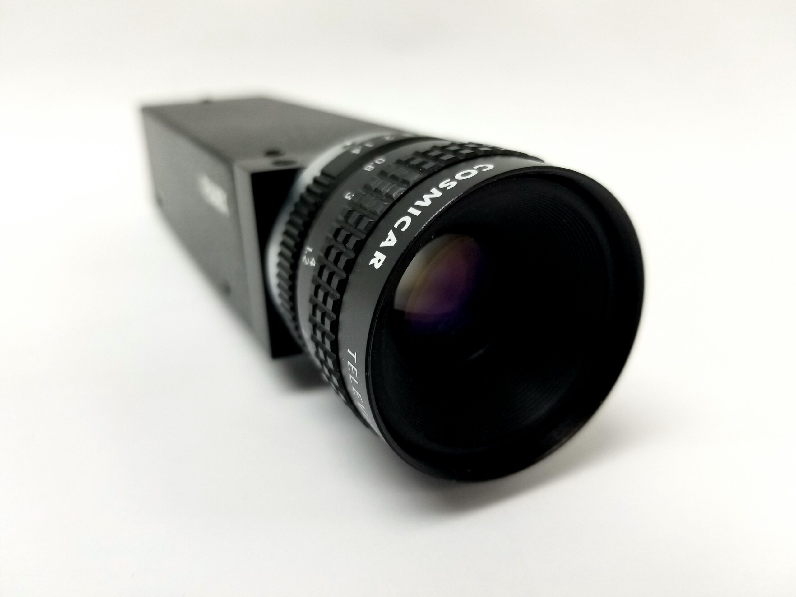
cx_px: 398
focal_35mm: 26
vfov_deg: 53.1
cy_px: 298
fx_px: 598
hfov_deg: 67.3
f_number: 1.7
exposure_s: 1/120
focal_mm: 4.25
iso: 80
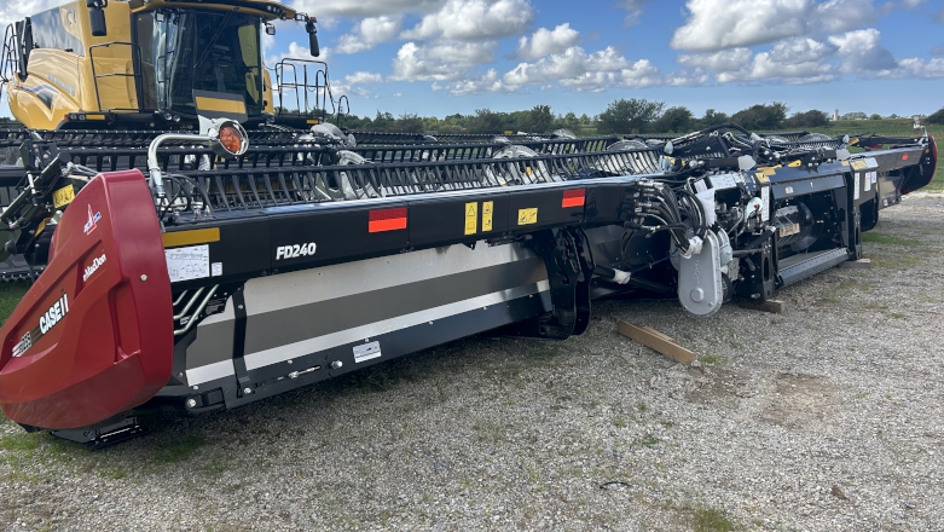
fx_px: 726
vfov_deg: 40.2
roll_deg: +1.4
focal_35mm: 29
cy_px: 272
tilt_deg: -10.7
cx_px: 470
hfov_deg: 66.0
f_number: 1.5
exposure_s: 1/2208
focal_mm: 5.7
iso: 50
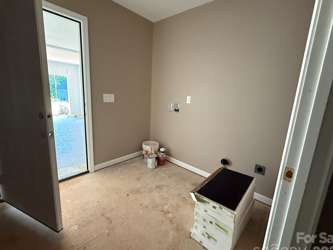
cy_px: 124
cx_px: 168
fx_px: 154
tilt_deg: -11.0
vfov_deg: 78.1
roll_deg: -3.1
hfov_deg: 94.5
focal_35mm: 16
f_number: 2.2
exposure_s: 1/60
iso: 800
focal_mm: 2.22
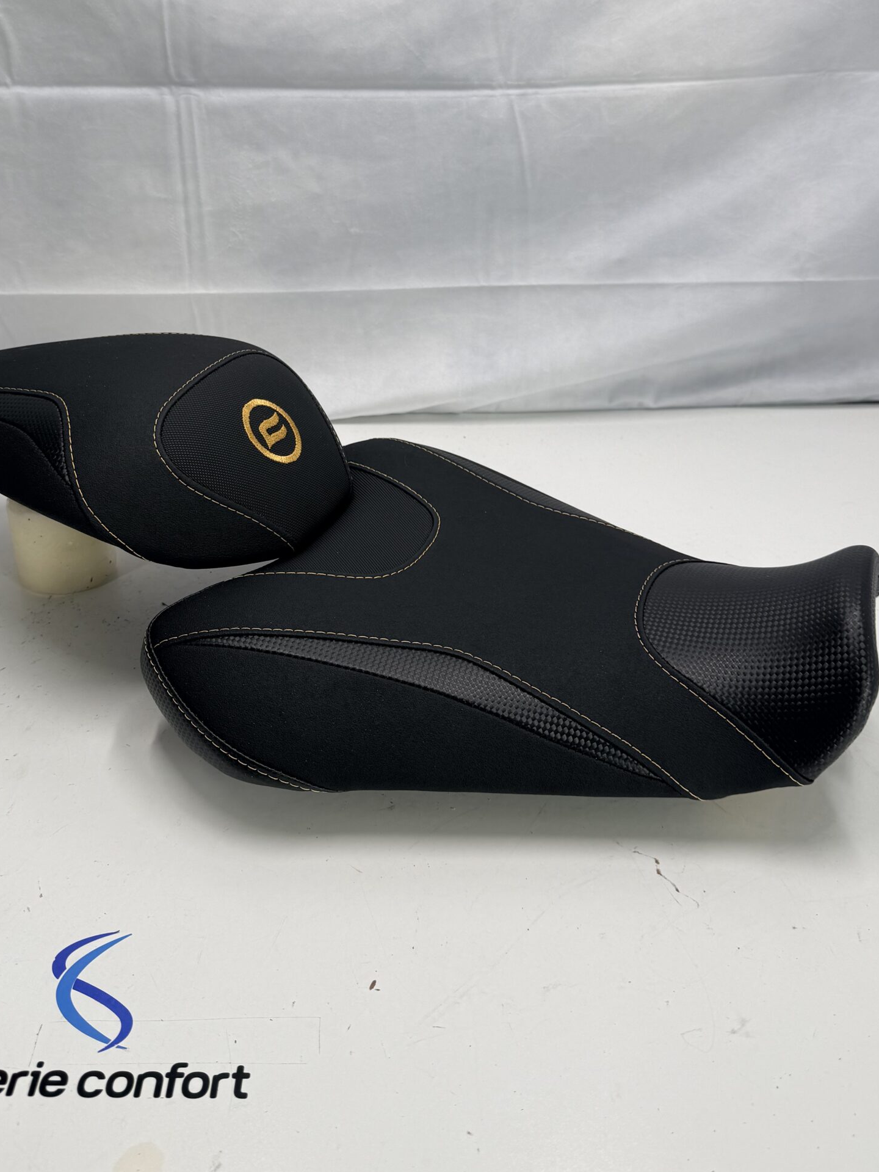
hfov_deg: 44.1
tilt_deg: -27.6
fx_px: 1083
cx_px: 394
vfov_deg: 56.4
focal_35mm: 32
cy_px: 465
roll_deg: +0.5
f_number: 1.78
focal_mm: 6.76
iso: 80
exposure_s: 1/504
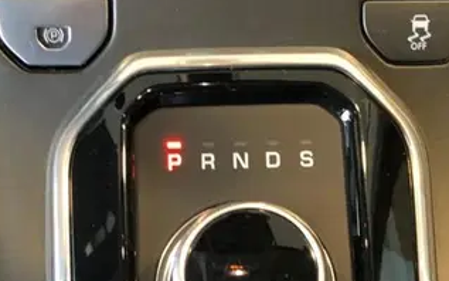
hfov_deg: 27.5
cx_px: 203
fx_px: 918
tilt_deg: -67.7
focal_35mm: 75
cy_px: 308
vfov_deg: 16.8
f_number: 1.8
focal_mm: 4
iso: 100
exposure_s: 1/11
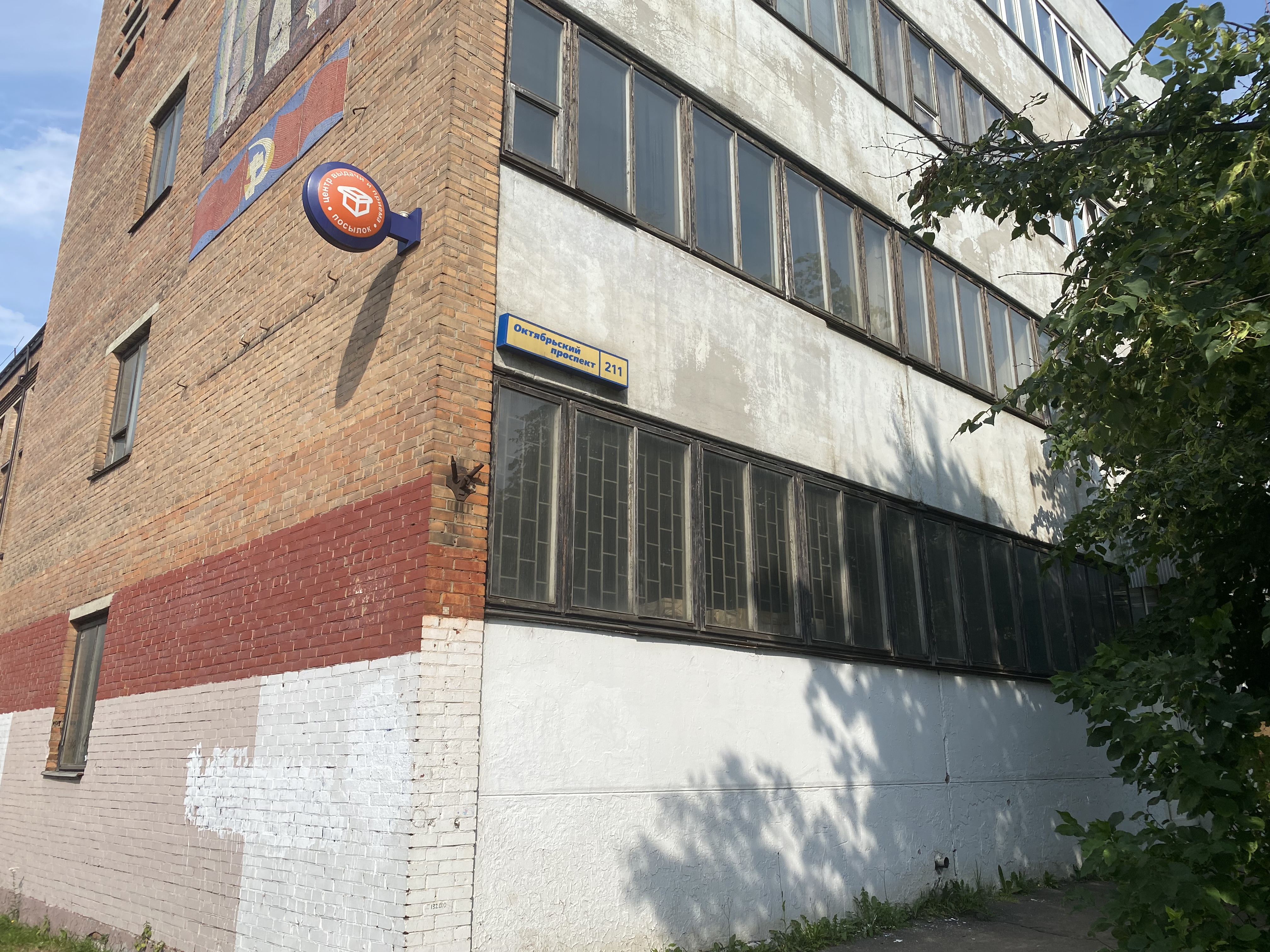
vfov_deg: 53.1
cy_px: 476
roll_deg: +0.8
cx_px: 635
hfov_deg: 67.3
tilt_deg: +17.0
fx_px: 954
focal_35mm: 26
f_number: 1.8
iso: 32
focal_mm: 4.25
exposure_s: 1/3846
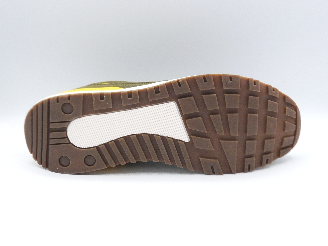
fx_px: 388
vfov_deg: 35.1
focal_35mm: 41
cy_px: 123
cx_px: 164
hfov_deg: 45.8
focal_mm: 4.8
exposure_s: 1/200
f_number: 4
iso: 100
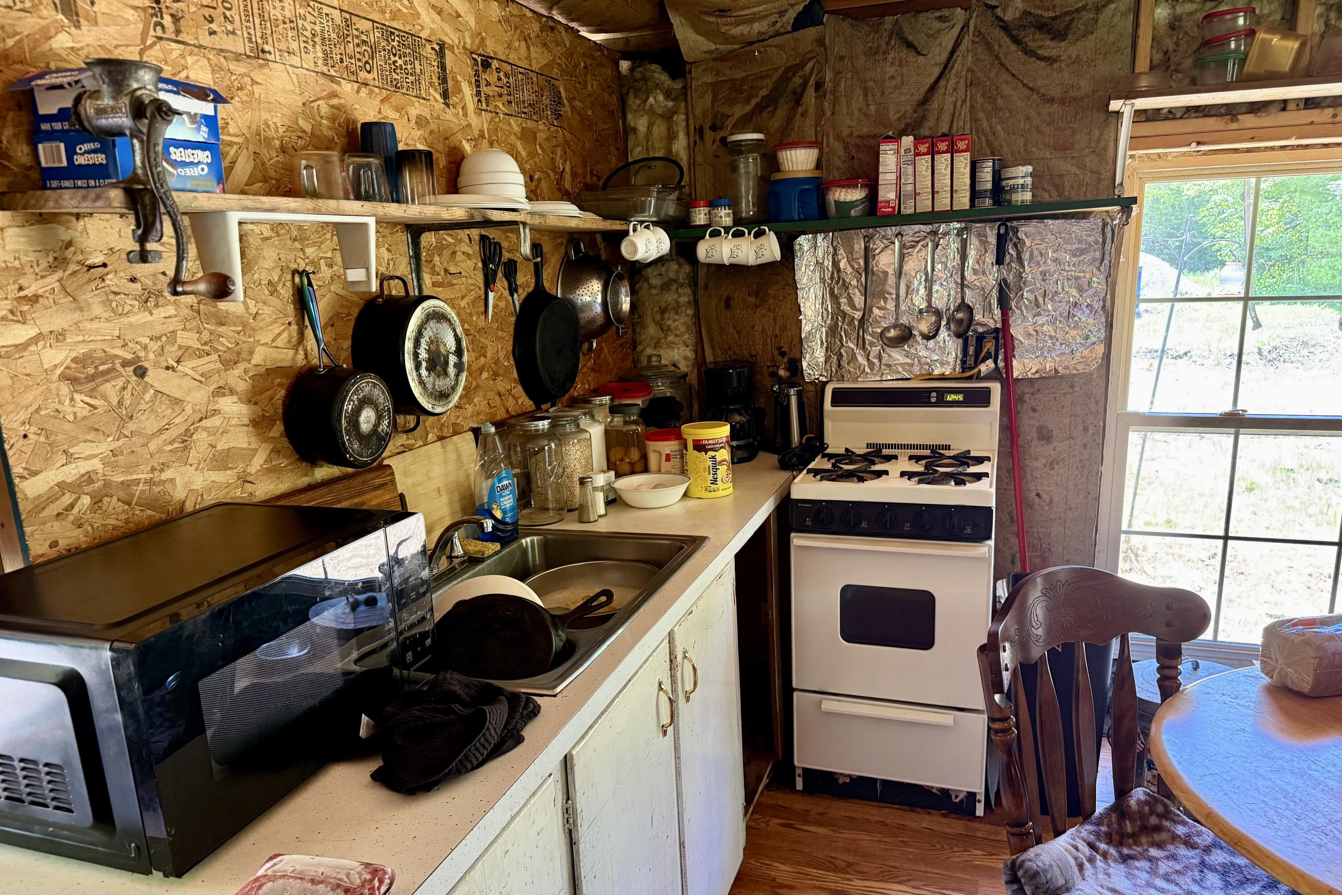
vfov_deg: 51.2
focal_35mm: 25
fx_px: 932
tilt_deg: -13.2
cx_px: 671
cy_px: 496
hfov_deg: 71.5
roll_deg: +2.3
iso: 400
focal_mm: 6.76
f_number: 1.78
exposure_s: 1/60
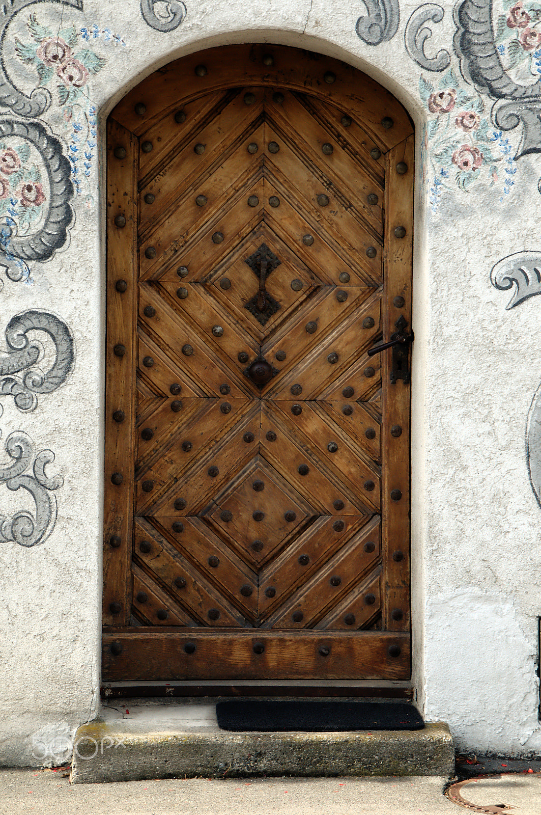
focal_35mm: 117
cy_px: 408
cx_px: 270
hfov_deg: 11.7
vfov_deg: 17.5
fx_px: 2643
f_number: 14
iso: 200
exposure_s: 1/60
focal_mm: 78
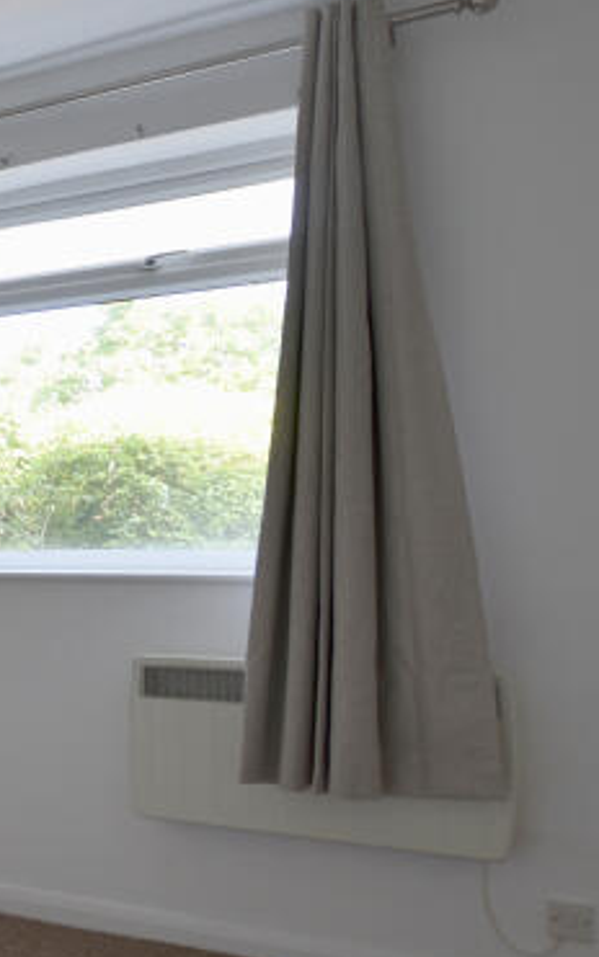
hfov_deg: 22.5
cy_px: 551
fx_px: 1212
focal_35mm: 46
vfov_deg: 43.0
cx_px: -310
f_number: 3.5
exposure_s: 1/40
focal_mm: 11
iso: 100
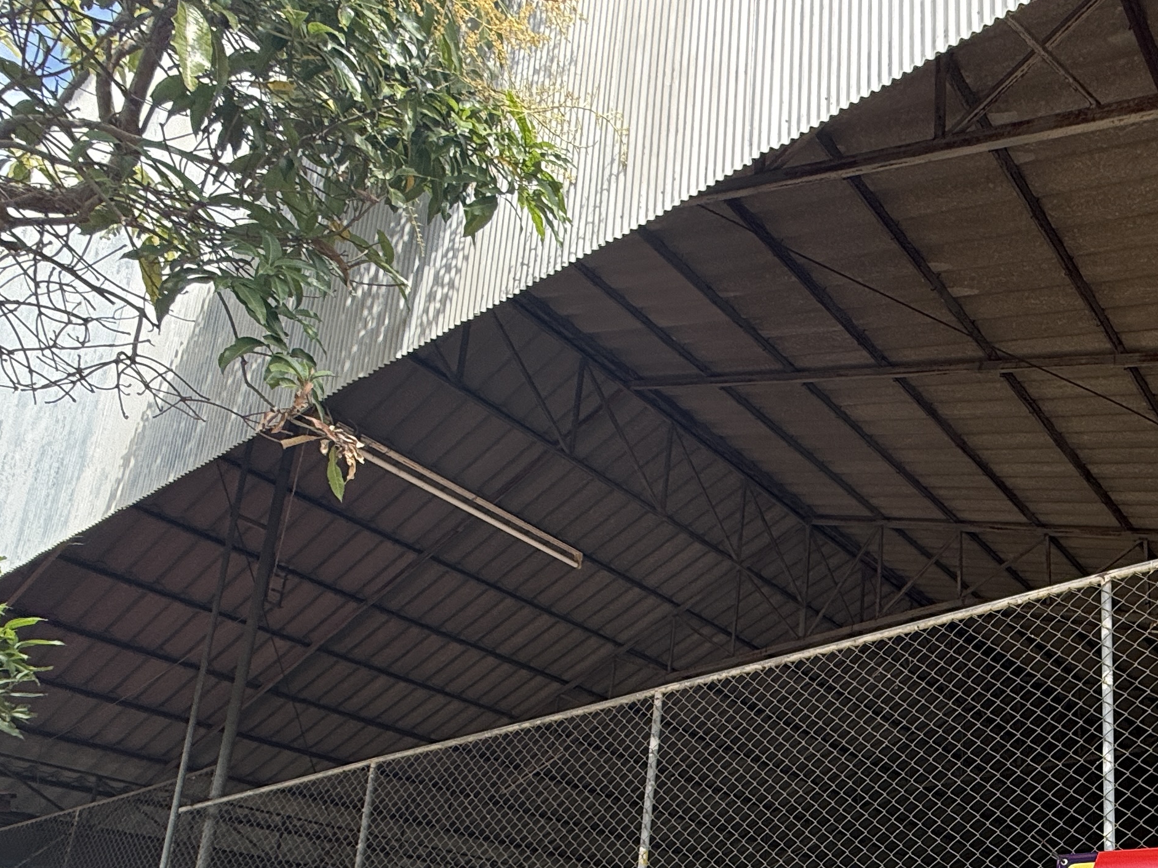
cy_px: 848
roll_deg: -0.3
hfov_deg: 53.2
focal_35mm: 30
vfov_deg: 41.3
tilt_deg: +14.9
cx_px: 1022
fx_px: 1003
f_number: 2.2
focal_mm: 2.22
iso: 50
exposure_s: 1/506
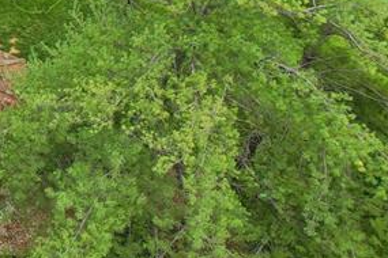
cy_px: -56
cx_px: -285
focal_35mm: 79
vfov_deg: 16.5
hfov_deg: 19.8
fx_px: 851
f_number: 2.8
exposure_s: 1/1000
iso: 100
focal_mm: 8.4
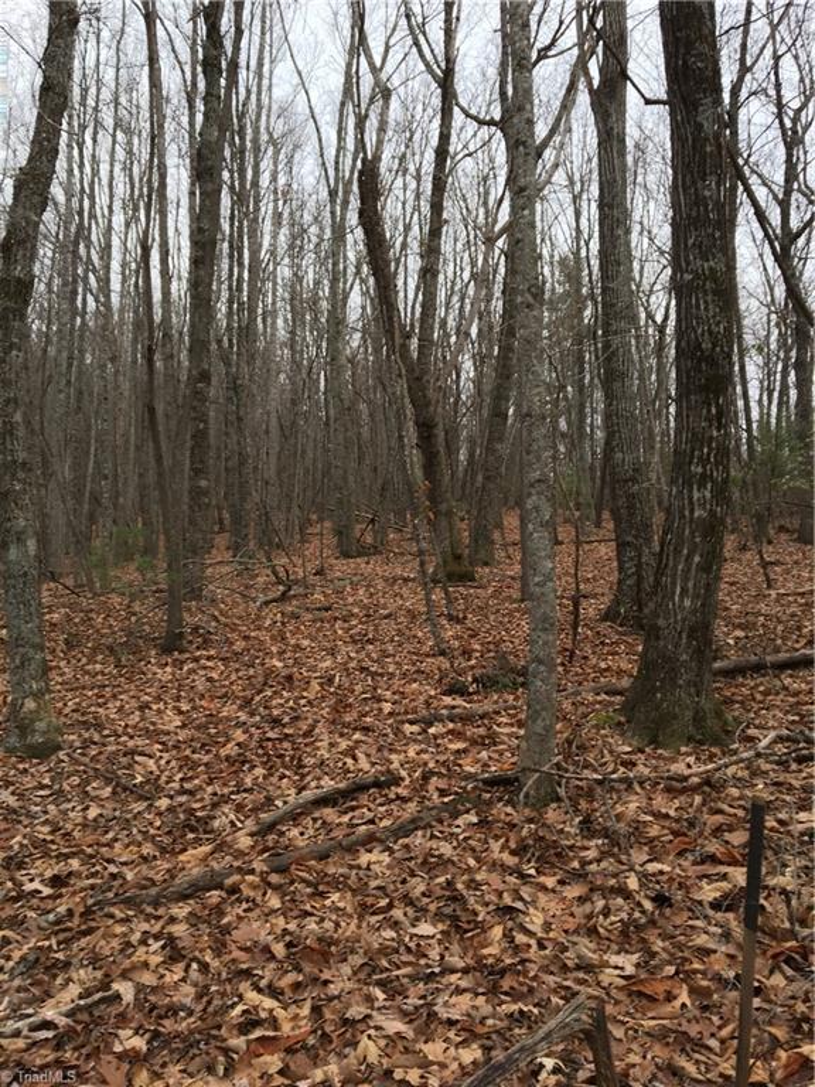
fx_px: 910
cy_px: 544
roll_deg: +0.9
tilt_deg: +10.1
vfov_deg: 61.7
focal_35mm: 29
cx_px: 408
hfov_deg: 48.2
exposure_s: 1/120
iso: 40
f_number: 2.2
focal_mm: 4.15
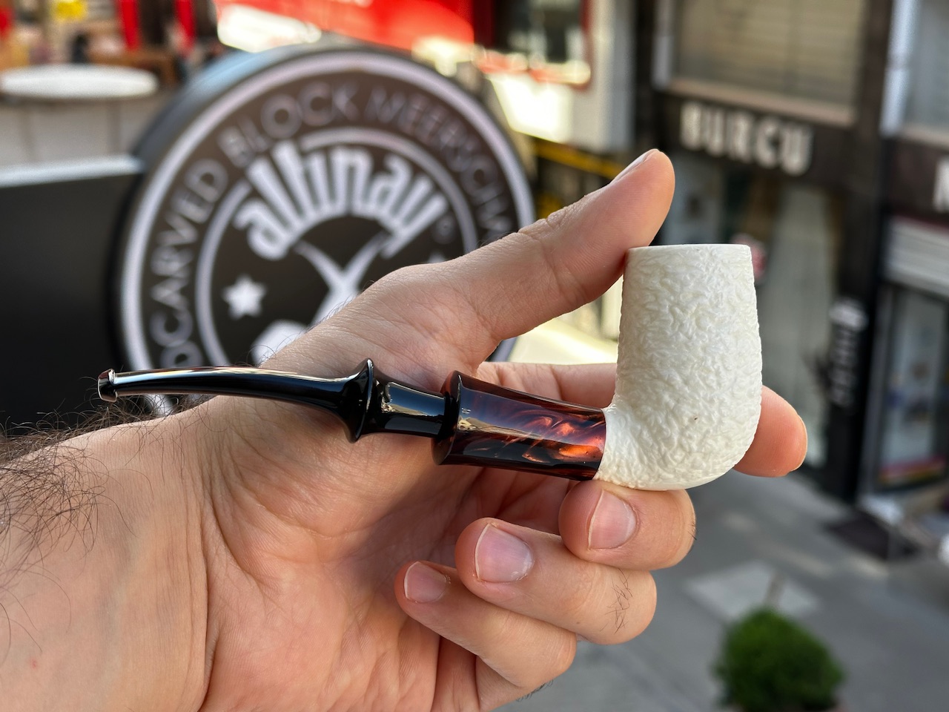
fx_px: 1316
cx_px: 474
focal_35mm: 48
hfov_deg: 39.7
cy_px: 356
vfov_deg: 30.3
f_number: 1.78
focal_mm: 6.86
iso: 64
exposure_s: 1/376
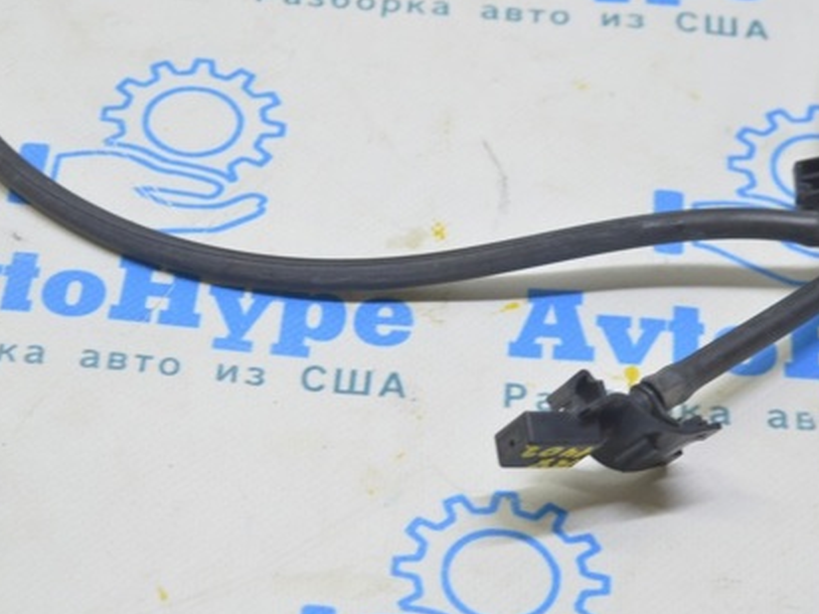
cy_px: 384
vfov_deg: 14.4
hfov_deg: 19.0
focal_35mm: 103
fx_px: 2437
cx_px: 272
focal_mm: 46
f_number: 5.6
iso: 400
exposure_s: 1/20
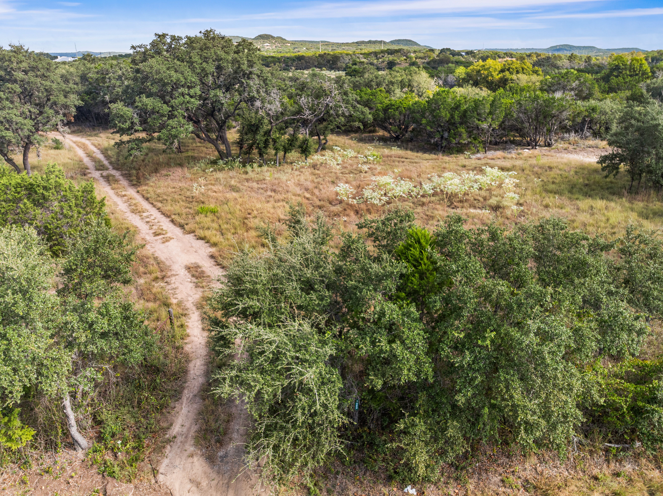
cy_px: 248
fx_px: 459
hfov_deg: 71.6
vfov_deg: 56.8
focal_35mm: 24
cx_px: 332
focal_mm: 12.29
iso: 280
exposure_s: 1/640
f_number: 2.8
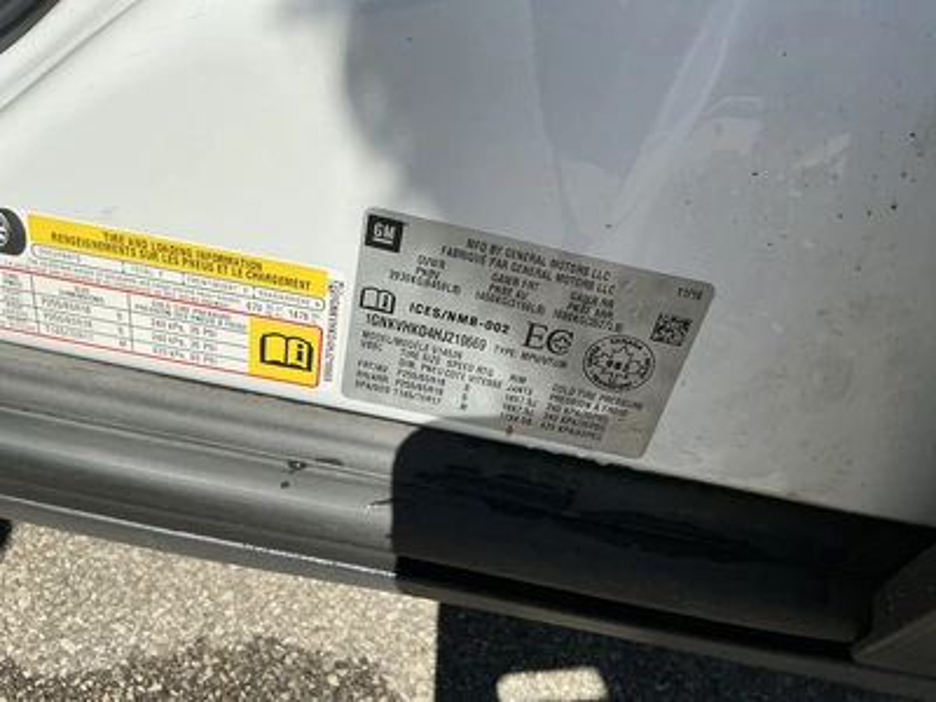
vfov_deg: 49.7
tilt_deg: -30.3
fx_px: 757
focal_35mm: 28
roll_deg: -14.9
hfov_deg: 63.4
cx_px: 468
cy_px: 351
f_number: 1.8
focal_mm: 3
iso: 25
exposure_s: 1/2141
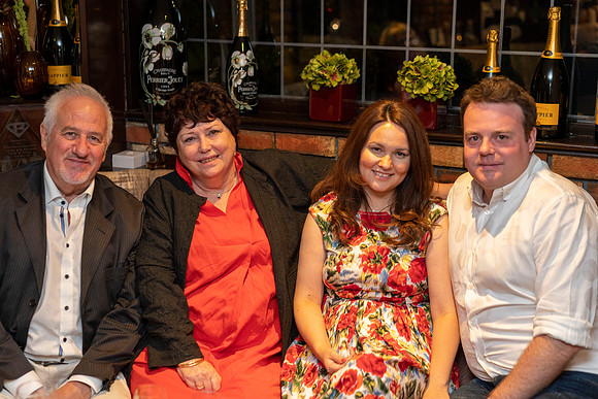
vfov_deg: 24.6
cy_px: 200
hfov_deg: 36.2
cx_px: 299
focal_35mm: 55
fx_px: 914
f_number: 2.8
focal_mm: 55
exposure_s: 1/160
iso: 3200
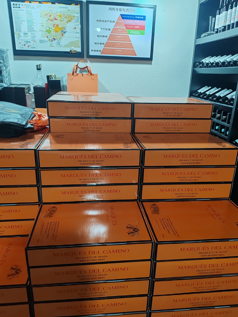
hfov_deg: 51.3
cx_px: 119
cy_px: 158
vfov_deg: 65.3
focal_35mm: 27
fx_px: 248
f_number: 1.9
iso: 1000
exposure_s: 1/100
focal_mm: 6.12
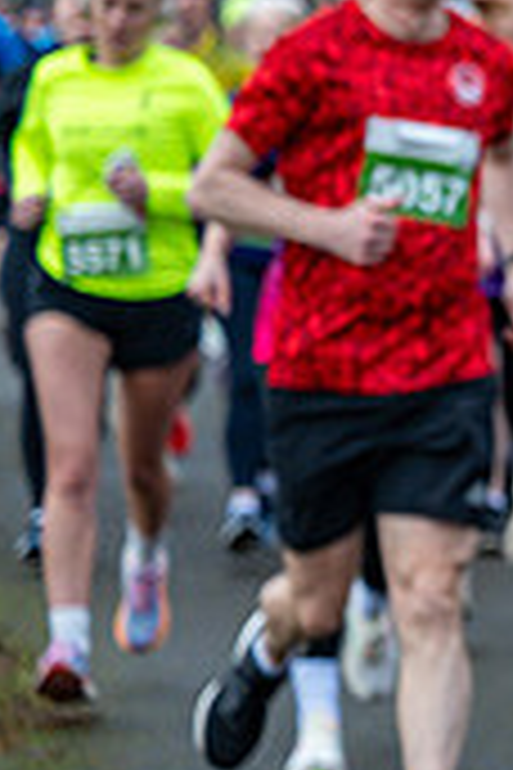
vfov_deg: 8.7
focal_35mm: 237
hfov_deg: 5.6
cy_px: 196
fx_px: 5065
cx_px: 1215
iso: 450
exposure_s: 1/1250
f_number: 2.8
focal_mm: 70
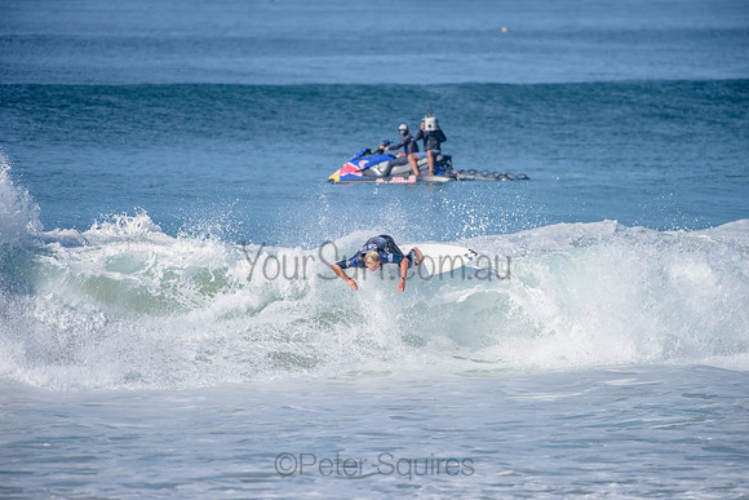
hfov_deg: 4.1
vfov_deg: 2.8
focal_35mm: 500
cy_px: 250
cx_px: 374
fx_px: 10405
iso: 180
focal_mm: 500
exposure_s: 1/2500
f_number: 5.6
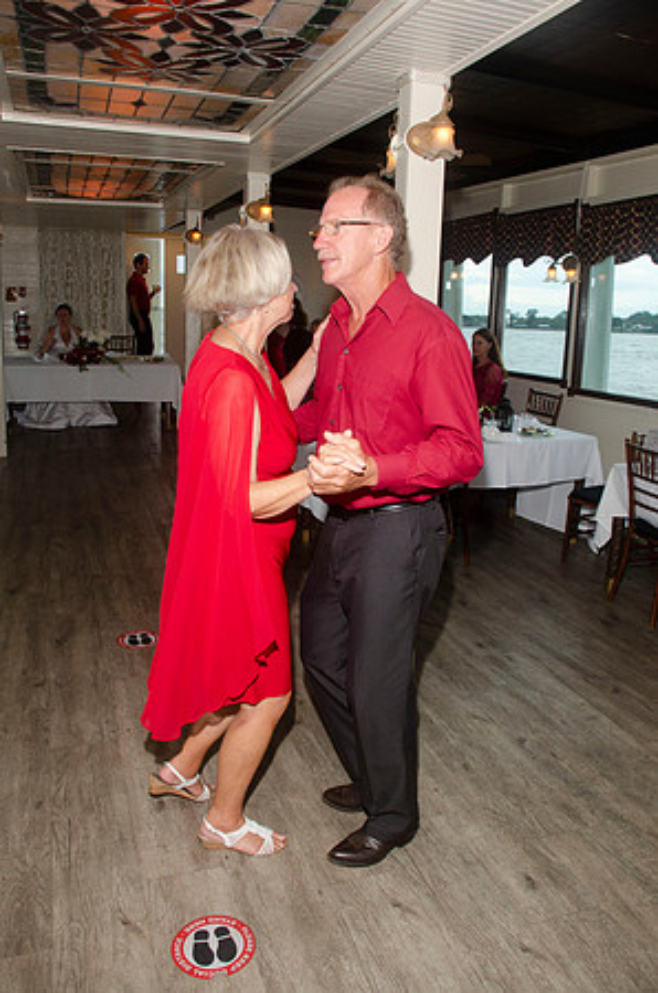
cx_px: 329
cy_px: 496
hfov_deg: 47.7
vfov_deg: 67.5
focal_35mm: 27
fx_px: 744
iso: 400
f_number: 5.6
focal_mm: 18
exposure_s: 1/60
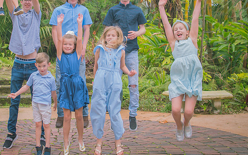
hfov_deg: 27.3
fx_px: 507
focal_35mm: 75
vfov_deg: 17.3
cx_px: 75
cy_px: 42
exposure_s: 1/250
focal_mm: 35
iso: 100
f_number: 2.8
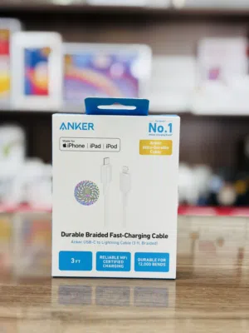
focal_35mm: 52
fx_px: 499
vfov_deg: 36.8
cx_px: 124
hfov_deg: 28.0
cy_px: 166
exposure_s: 1/50
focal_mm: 5.96
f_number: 1.6
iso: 25
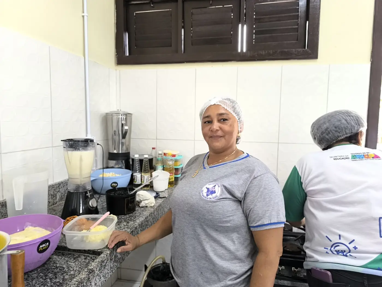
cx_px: 191
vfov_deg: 58.9
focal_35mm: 23
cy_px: 144
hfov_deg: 73.9
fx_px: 254
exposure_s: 1/60
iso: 800
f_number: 1.65
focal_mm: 6.14
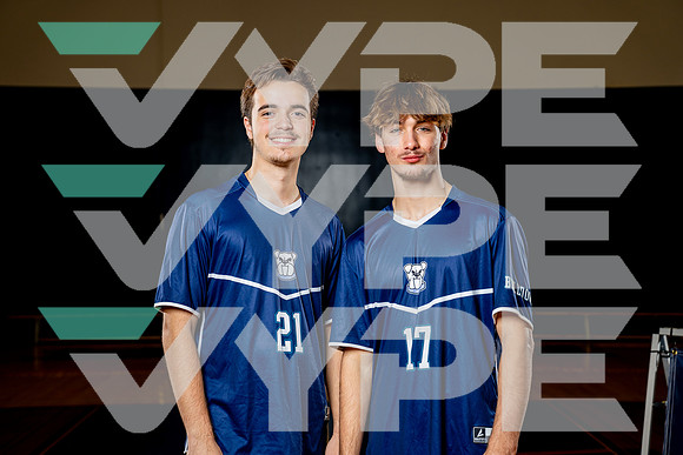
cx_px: 342
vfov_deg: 19.3
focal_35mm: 71
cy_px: 228
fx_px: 1338
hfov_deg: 28.6
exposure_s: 1/250
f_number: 4
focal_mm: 70
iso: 100
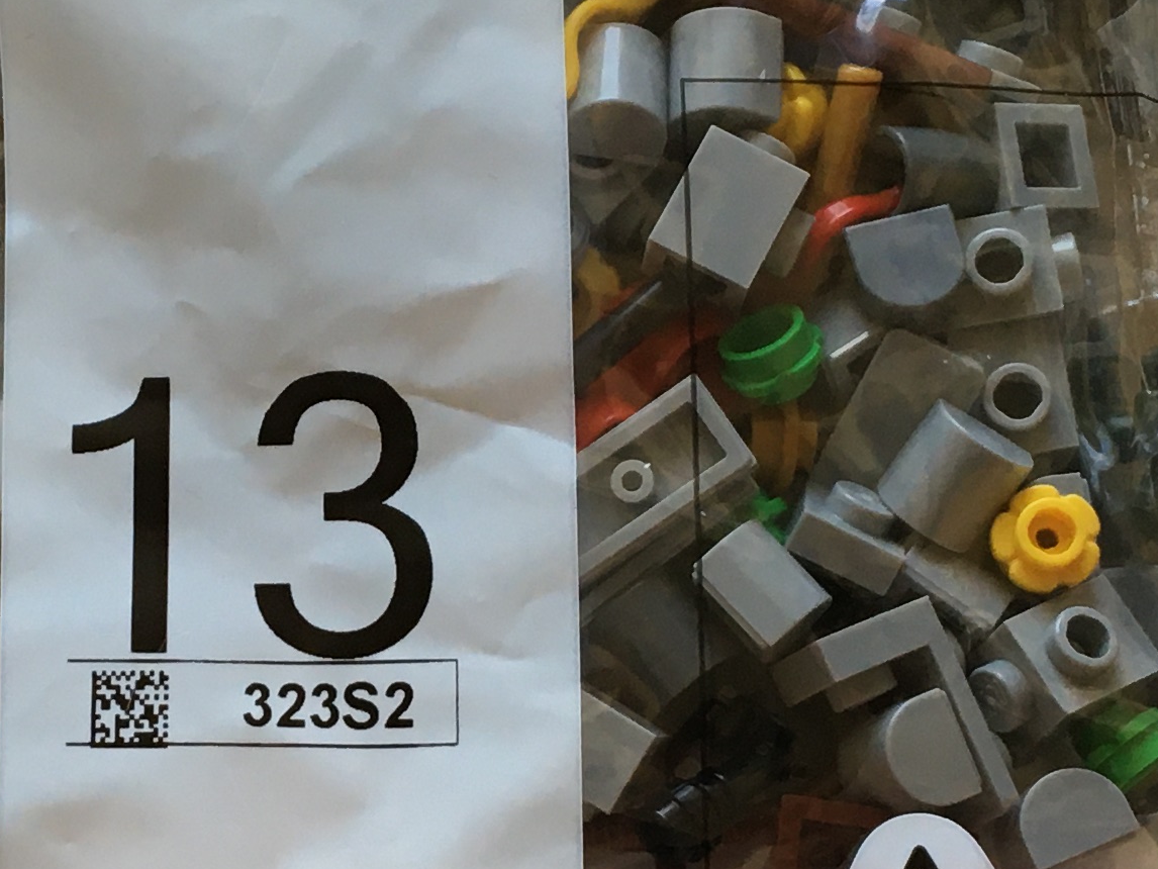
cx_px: 299
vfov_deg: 14.5
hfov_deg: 19.1
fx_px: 3413
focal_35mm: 102
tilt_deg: -84.2
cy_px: 616
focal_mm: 4.15
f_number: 2.2
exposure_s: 1/33
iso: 32
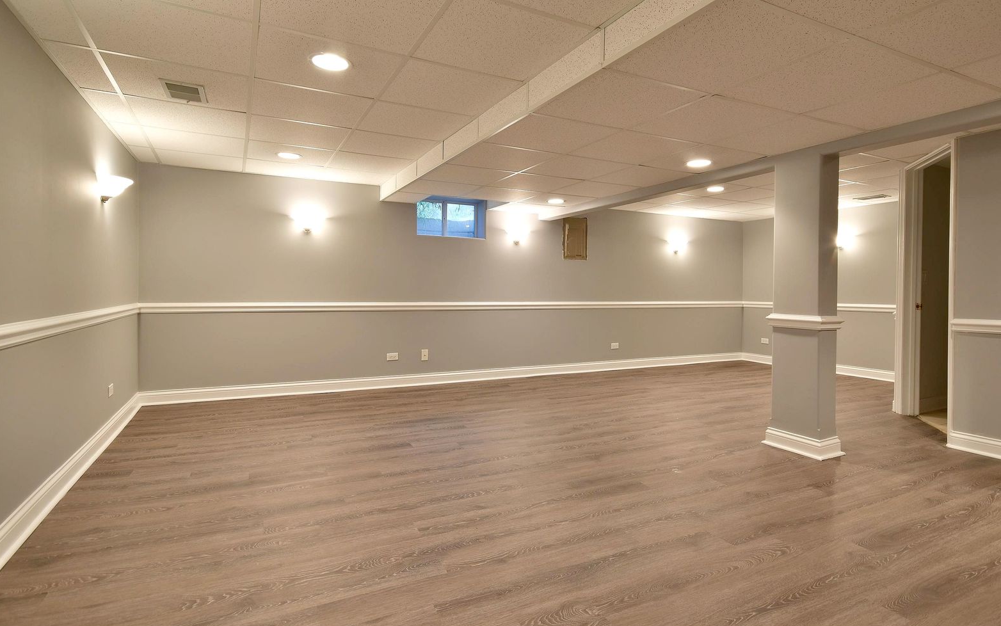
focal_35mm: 19
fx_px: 518
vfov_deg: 62.2
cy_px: 294
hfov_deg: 88.0
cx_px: 516
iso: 200
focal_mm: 12
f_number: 8
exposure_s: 1/2
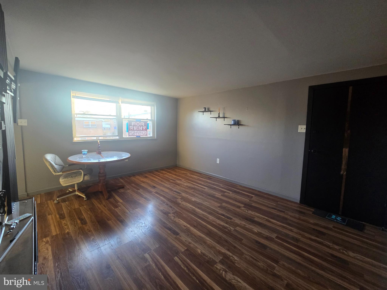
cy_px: 145
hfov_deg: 106.2
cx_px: 194
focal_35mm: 13
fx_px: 145
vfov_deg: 89.9
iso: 250
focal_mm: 2.2
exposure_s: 1/60
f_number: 2.2
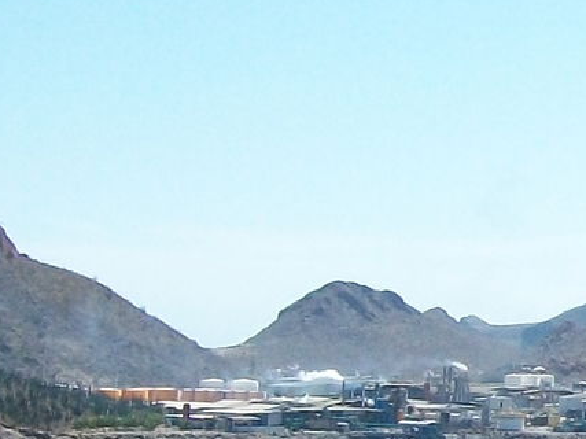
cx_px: 974
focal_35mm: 162
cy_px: 192
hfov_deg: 11.5
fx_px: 2742
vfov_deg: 9.2
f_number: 4.8
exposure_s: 1/400
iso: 80
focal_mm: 6
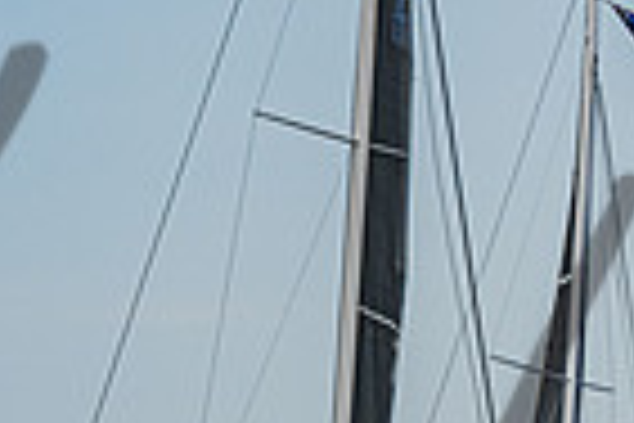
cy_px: 686
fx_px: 11094
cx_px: 688
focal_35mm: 630
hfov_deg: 3.3
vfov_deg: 2.2
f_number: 8
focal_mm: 150
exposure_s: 1/3200
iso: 400
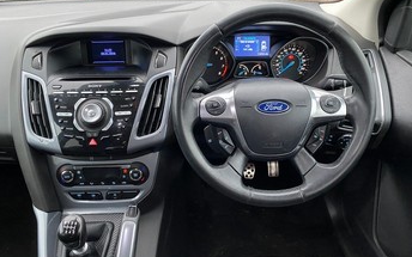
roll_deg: +1.8
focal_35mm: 28
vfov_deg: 44.5
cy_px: 124
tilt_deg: -30.4
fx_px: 314
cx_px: 208
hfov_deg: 66.5
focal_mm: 4.25
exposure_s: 1/50
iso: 320
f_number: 1.8
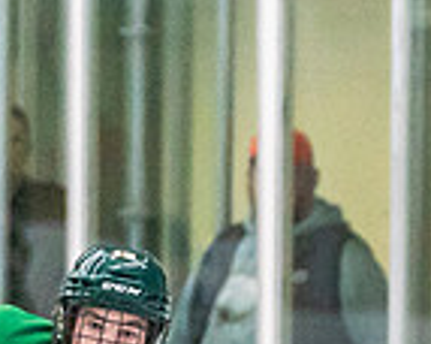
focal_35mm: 980
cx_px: 93
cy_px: 594
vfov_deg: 1.6
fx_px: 12484
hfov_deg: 2.0
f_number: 2.8
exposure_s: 1/1250
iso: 3200
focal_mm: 121
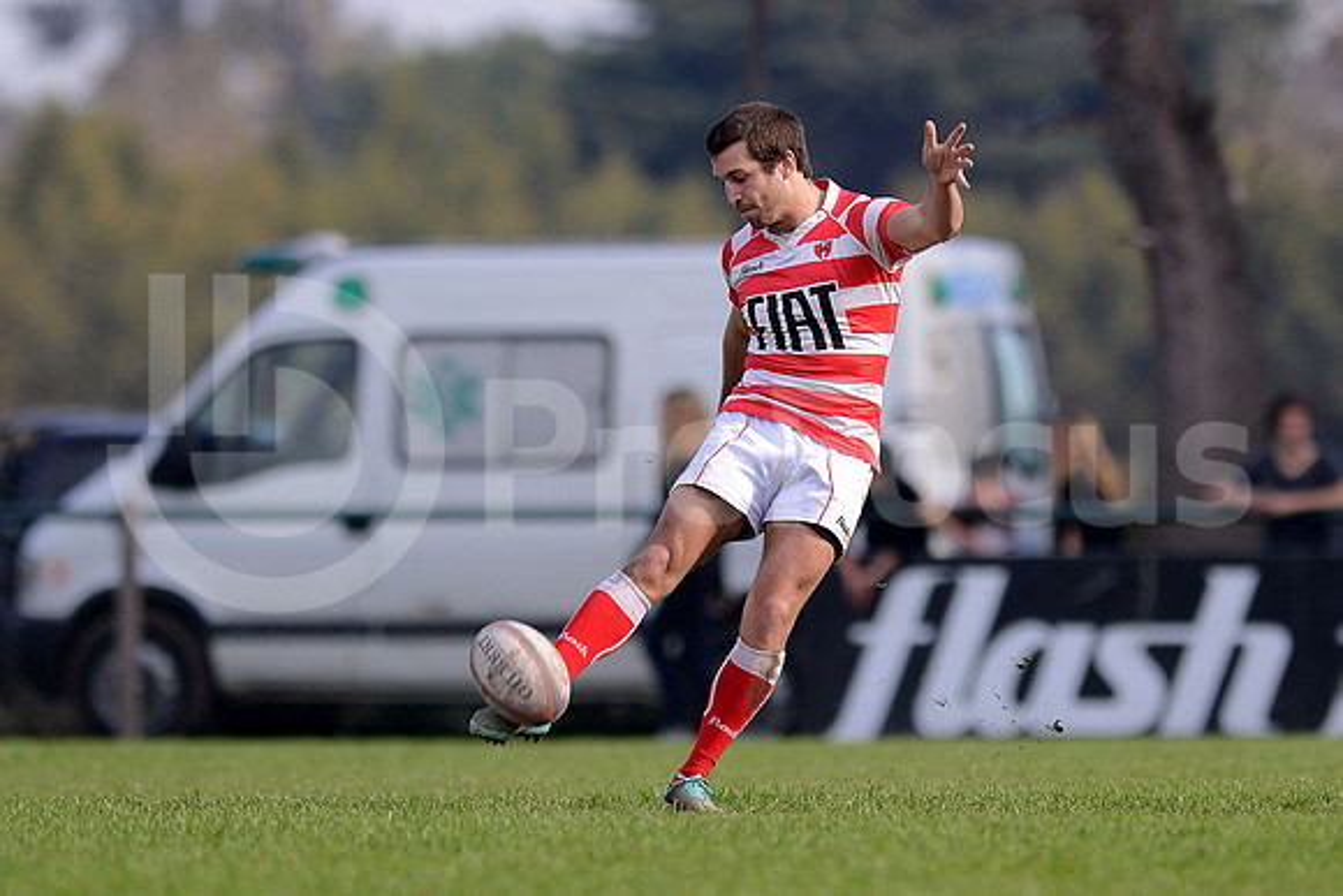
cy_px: 448
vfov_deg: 3.3
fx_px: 15671
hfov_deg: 4.9
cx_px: 672
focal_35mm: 420
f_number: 4
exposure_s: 1/2000
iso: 560
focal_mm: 420
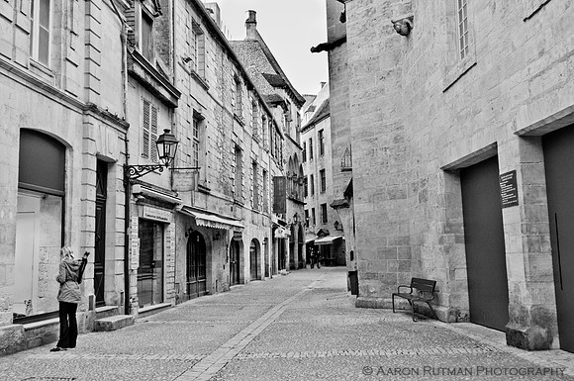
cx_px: 287
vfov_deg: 36.8
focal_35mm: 36
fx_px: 573
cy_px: 190
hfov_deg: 53.2
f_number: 6.7
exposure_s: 1/60
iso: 200
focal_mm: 24
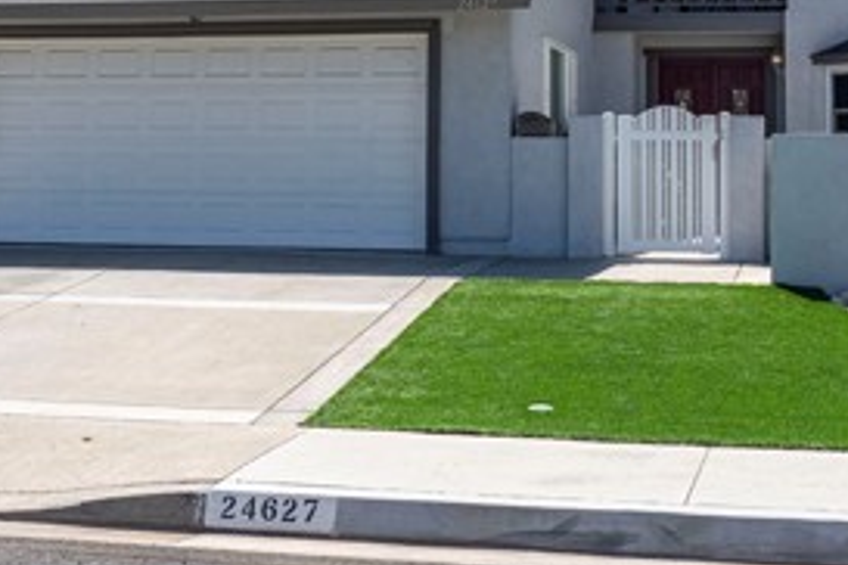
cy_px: -17
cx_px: 478
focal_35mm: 61
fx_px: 1437
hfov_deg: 32.8
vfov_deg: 21.4
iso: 400
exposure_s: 1/1600
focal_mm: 26
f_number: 7.1
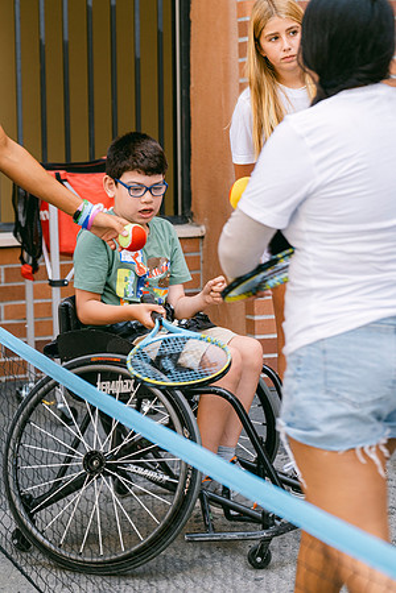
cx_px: 198
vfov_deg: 20.6
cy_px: 296
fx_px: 1633
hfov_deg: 13.8
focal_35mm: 99
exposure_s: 1/125
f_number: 2.8
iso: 160
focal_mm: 66
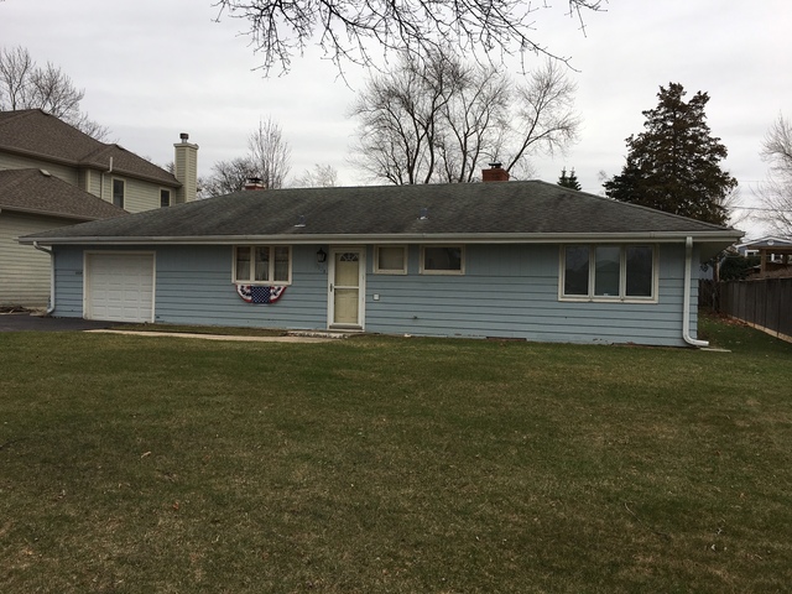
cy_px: 297
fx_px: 664
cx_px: 396
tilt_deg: -0.7
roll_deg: -2.0
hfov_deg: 61.7
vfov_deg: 48.2
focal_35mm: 29
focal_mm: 4.15
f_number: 2.2
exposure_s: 1/635
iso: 25
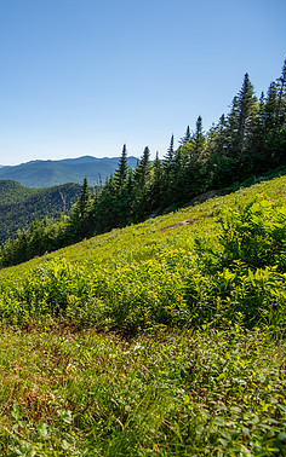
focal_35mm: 25
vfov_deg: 72.6
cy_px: 232
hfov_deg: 39.2
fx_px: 312
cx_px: -38
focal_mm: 16
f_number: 5
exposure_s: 1/640
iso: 100
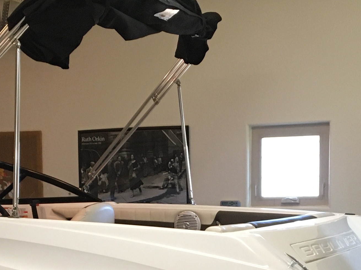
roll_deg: +1.3
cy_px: 303
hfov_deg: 22.0
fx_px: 928
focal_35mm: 89
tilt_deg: -6.3
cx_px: 150
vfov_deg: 16.1
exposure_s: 1/30
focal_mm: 4.15
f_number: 2.2
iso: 125
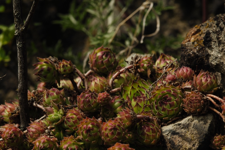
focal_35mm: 128
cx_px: 112
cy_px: 75
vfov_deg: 10.8
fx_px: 798
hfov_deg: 16.0
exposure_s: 1/320
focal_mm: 85
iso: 100
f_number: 9
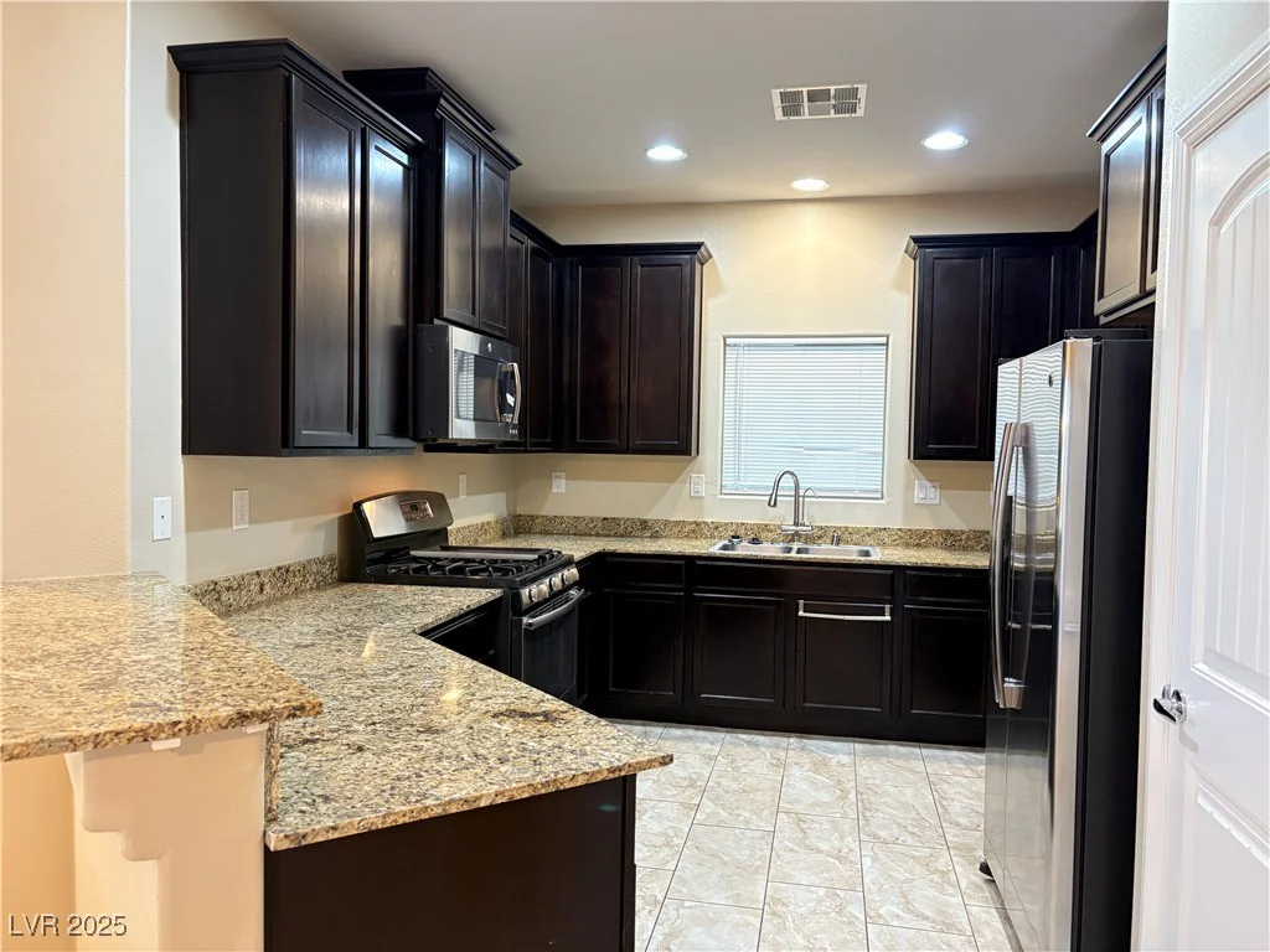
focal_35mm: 26
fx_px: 954
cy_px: 476
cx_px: 635
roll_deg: -1.0
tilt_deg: -2.2
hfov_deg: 67.3
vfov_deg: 53.1
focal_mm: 5.96
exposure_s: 1/60
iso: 500
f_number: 1.6
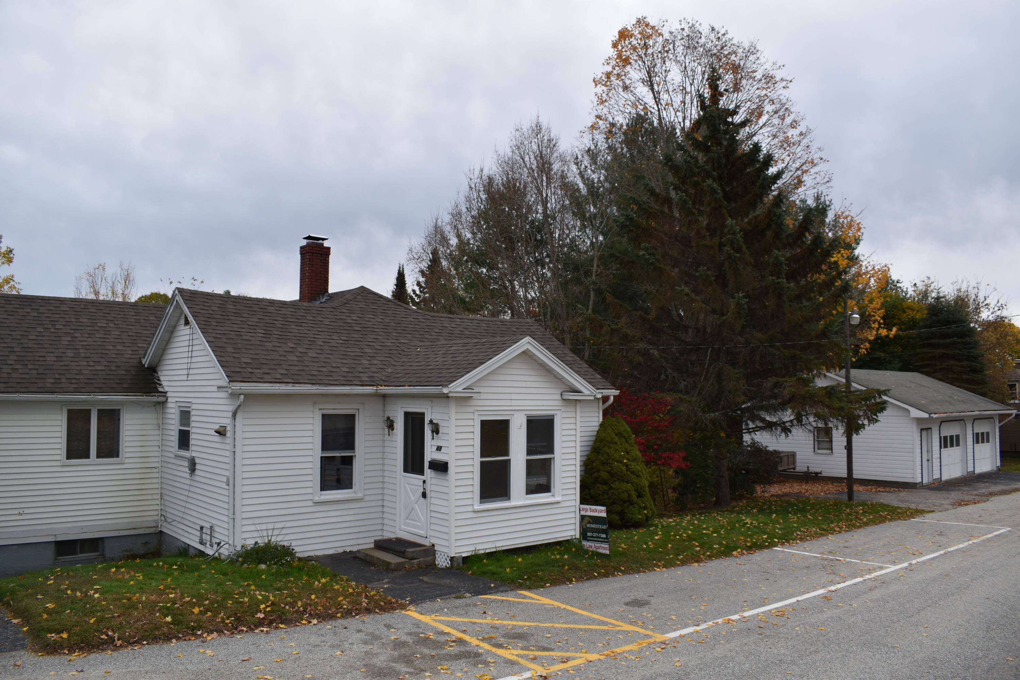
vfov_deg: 47.9
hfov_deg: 67.4
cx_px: 510
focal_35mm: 27
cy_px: 340
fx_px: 765
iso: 100
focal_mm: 18
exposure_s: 1/200
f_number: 7.1
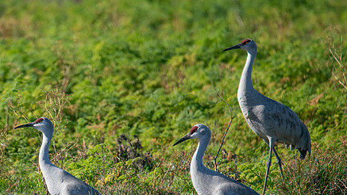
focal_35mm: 1165
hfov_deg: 1.9
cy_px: 165
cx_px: 51
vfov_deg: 1.0
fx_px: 10721
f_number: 6.3
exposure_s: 1/1600
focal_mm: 560
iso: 640
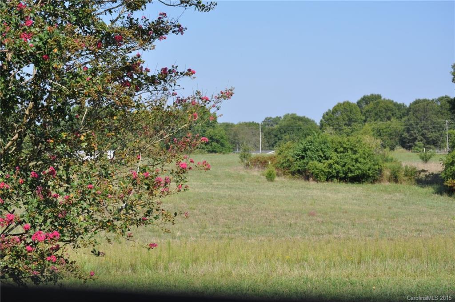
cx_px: 228
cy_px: 151
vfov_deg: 16.5
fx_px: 1041
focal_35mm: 82
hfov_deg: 24.7
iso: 200
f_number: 9
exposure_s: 1/320
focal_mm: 55
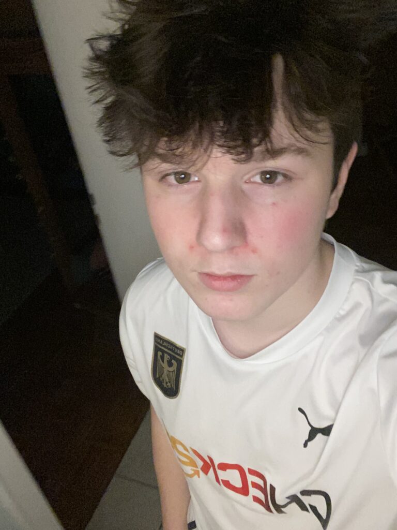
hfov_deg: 46.8
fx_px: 459
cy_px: 265
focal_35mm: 30
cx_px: 198
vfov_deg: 60.0
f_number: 2.2
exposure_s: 1/27
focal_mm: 2.71
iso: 320
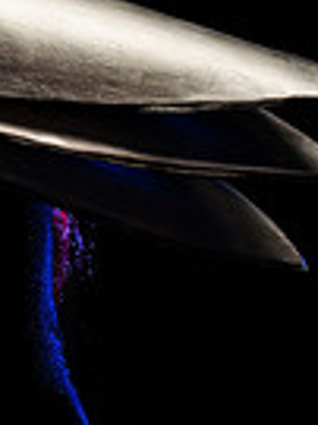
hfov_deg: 14.8
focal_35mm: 96
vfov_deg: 20.1
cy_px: 44
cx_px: -85
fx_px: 1178
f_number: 13
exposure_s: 1/20
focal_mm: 20
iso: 200
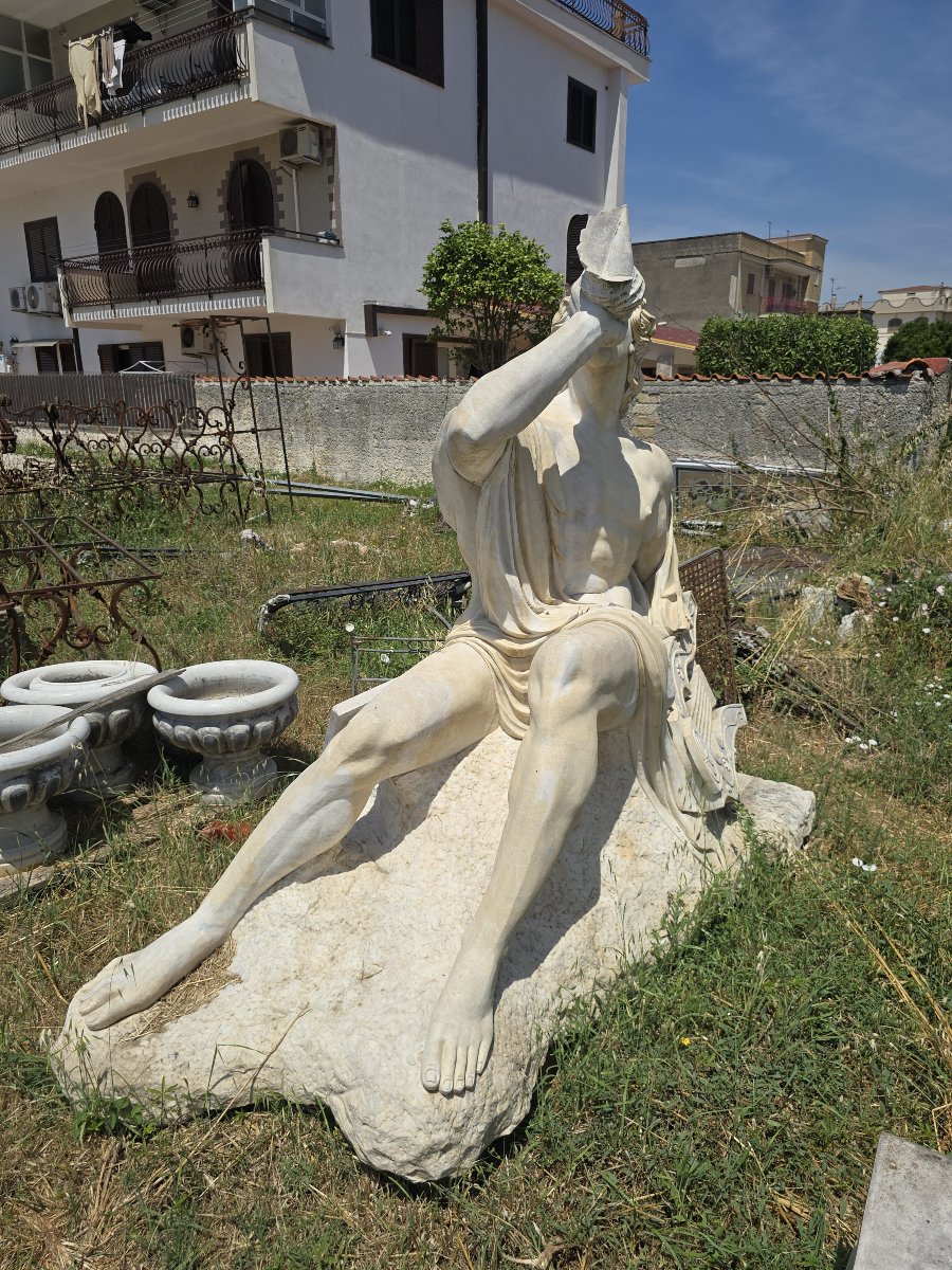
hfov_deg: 58.9
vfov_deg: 73.9
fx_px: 843
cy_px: 635
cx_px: 476
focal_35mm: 23
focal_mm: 6.3
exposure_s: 1/1488
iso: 12
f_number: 1.7
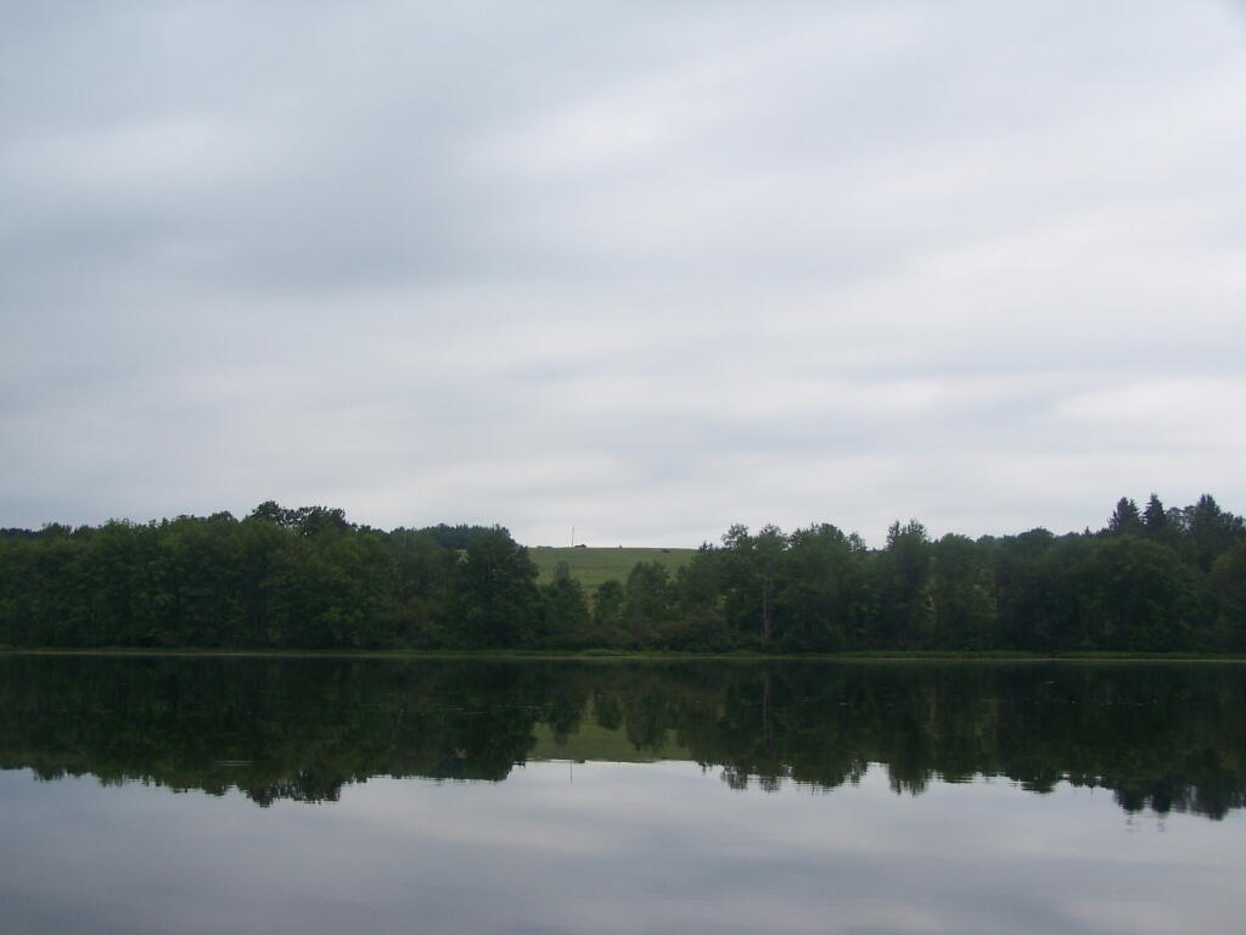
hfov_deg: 39.7
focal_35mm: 48
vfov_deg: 30.3
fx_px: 1728
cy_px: 468
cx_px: 623
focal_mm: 8
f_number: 3
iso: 80
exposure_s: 1/80
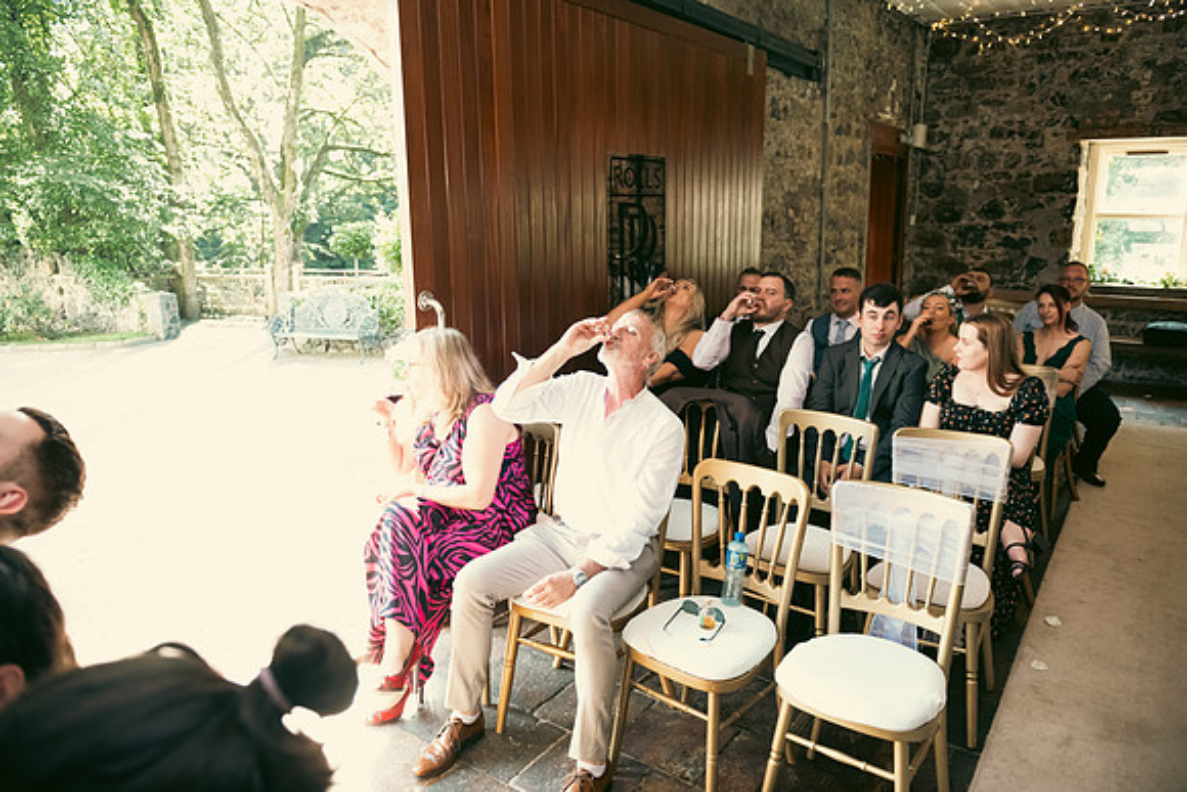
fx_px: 791
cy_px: 396
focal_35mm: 24
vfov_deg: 53.2
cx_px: 594
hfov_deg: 73.7
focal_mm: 24
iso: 1250
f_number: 3.5
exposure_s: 1/160
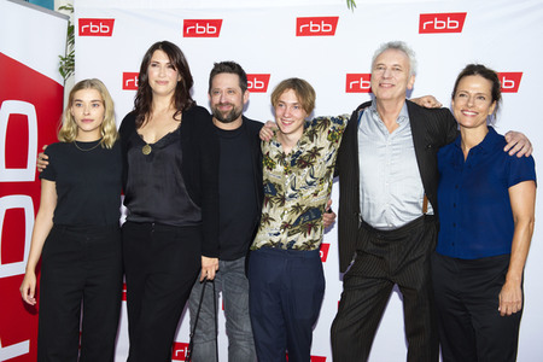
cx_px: 272
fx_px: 664
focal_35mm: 44
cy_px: 181
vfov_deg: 30.5
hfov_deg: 44.5
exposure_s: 1/160
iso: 800
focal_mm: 44
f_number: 5
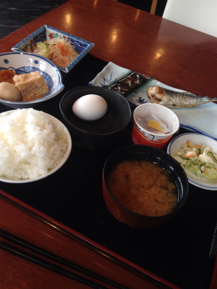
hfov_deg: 40.7
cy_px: 144
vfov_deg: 52.6
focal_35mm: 35
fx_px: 293
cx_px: 108
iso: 64
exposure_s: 1/60
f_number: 2.4
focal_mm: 4.28
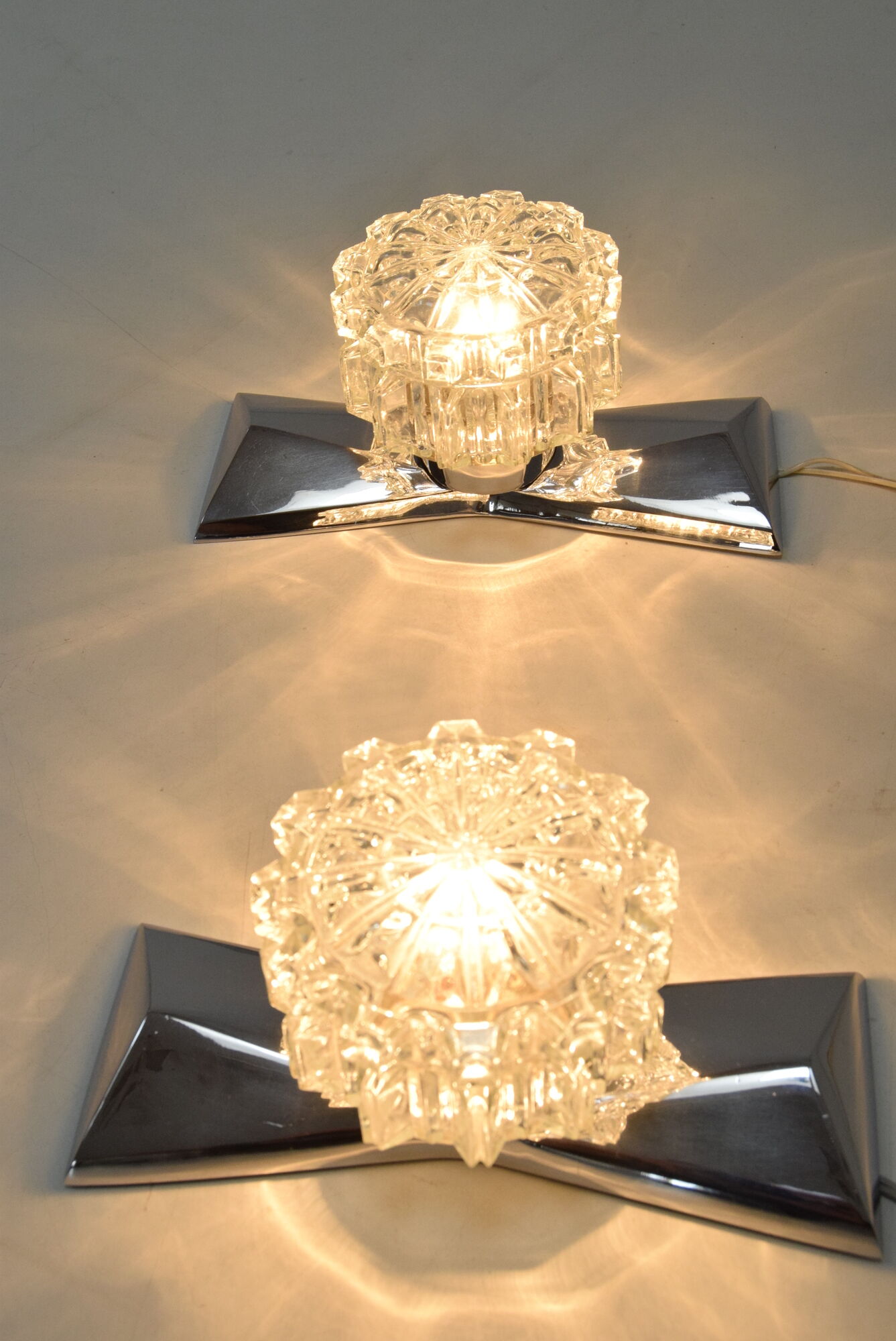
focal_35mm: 42
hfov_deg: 32.0
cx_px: 448
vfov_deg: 46.4
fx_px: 1565
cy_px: 670
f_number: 8
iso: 1600
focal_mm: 28
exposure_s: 1/250
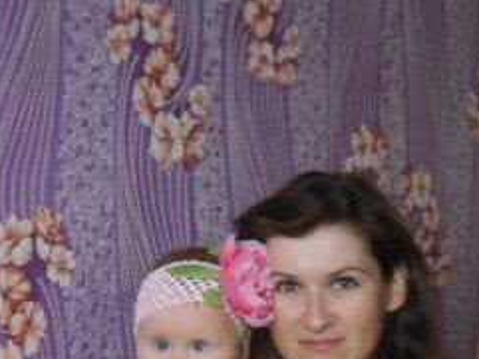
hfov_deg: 19.3
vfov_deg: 14.6
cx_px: 139
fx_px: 1398
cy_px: 286
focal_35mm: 101
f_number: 4.2
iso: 400
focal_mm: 6.8
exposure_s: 1/6
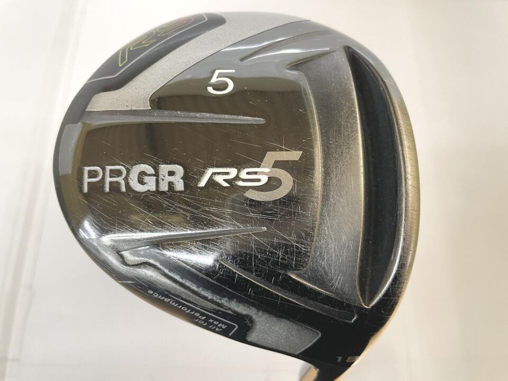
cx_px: 254
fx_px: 382
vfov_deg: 53.1
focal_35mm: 26
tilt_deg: -68.8
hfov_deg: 67.3
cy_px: 190
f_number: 1.6
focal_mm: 4.2
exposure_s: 1/60
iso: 160
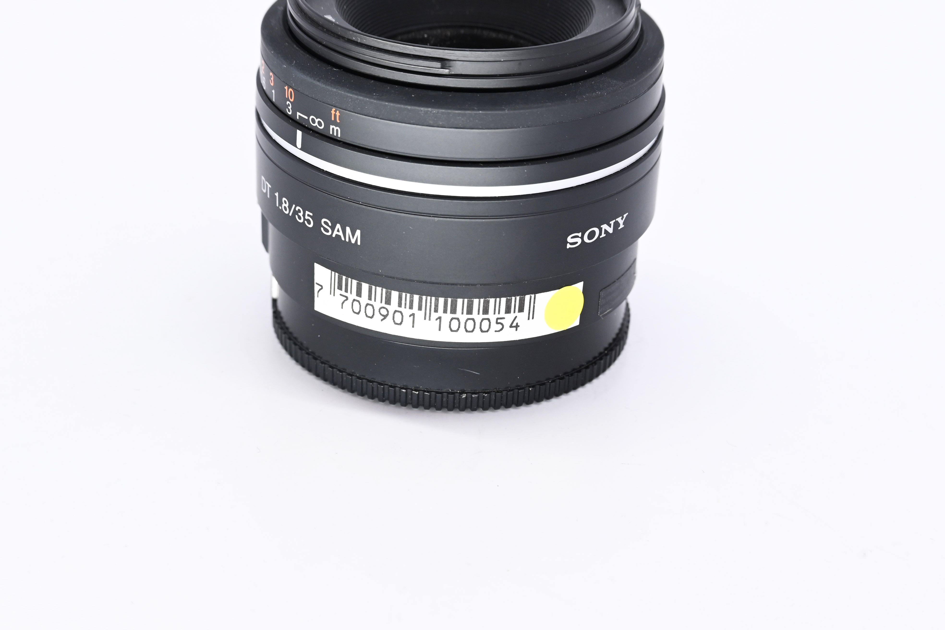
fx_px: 2126
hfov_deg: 25.1
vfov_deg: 16.9
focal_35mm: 81
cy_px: 315
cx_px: 472
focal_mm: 54
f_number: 9
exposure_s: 1/160
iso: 500
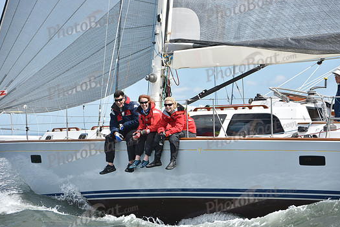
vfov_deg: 6.2
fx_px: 2087
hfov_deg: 9.3
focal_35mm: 221
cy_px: 108
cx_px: 172
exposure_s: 1/1600
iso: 320
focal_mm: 200
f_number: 6.3
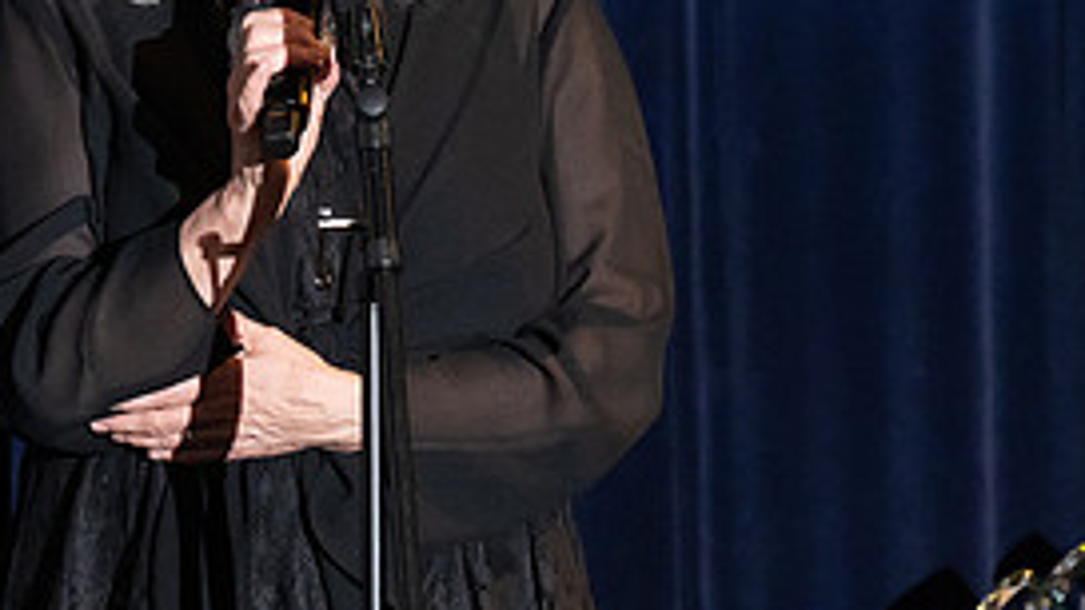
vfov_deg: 2.4
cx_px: 116
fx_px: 14471
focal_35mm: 503
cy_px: 132
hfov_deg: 4.3
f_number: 4.5
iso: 2500
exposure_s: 1/200
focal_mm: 150
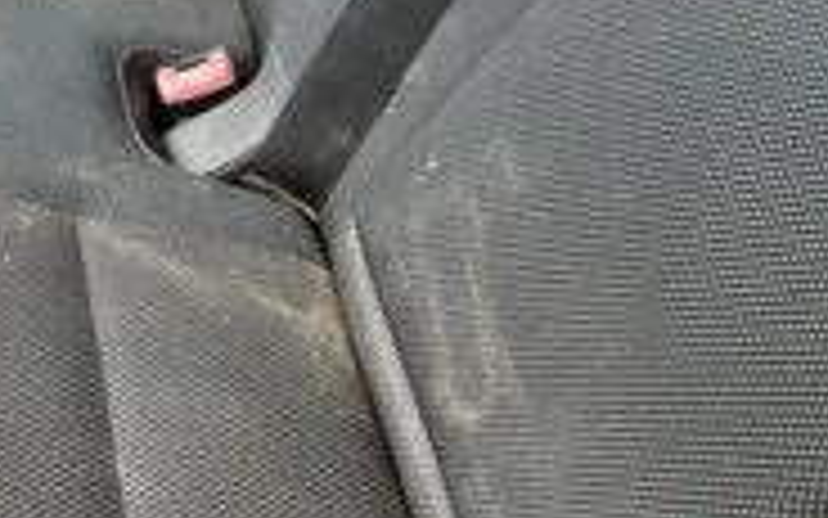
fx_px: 1512
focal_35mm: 67
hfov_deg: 28.5
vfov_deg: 18.2
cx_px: -22
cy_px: -144
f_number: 1.8
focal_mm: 3
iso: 50
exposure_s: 1/122
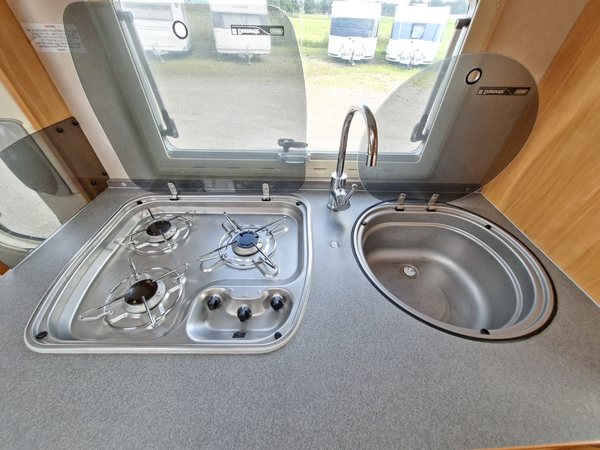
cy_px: 225
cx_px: 300
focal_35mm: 13
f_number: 2.2
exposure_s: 1/40
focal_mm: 1.74
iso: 80
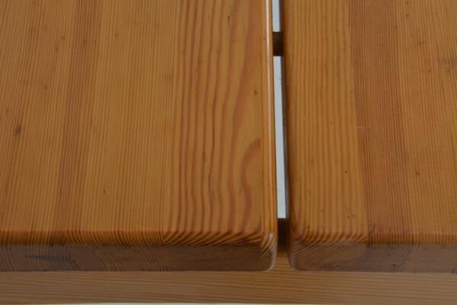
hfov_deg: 28.1
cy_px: 152
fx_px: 914
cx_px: 228
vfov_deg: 18.9
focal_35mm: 72
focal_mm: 48
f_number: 10
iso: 250
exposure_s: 1/100
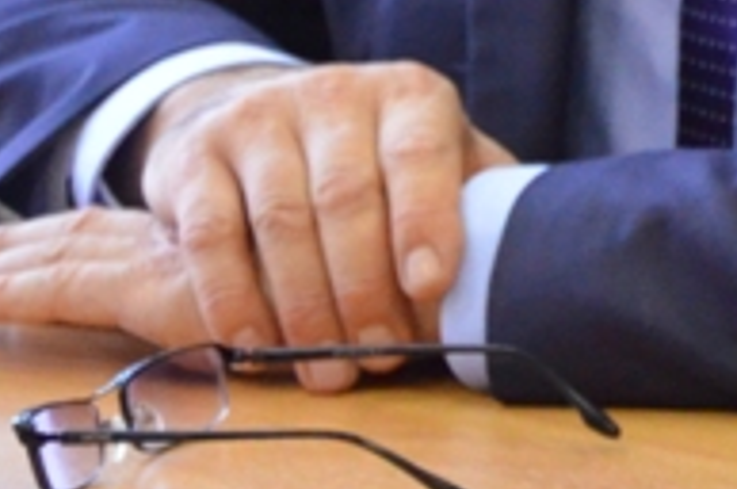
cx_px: 1718
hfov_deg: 3.7
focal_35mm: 556
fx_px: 11364
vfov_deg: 2.4
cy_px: -642
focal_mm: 70
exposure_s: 1/125
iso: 3200
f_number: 5.3
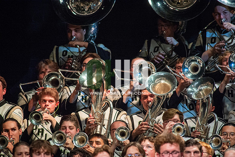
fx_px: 3914
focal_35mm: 600
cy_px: 78
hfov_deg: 3.4
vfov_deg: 2.3
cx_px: 118
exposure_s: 1/400
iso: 5000
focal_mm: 600
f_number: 5.6
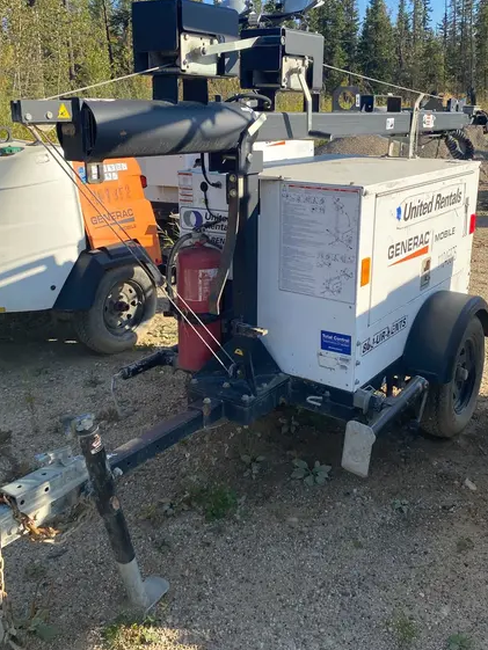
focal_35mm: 34
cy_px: 294
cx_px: 279
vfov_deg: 53.9
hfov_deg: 41.7
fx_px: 639
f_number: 1.8
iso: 32
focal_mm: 4.25
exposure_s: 1/1362
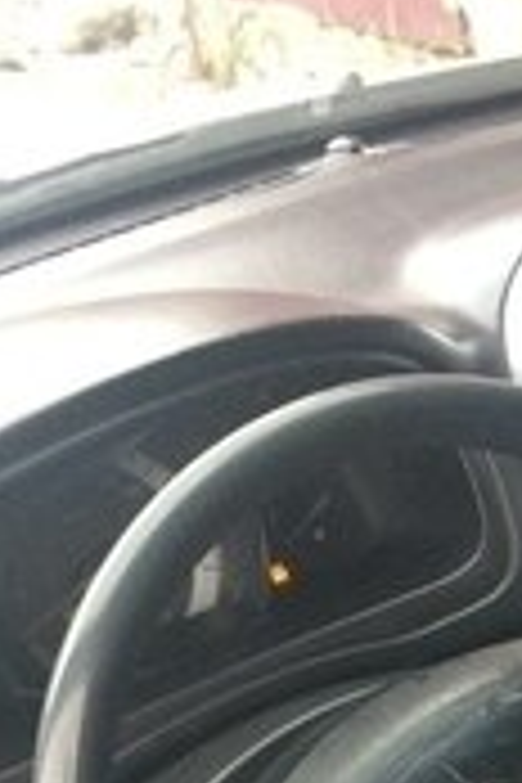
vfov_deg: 21.5
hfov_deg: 14.9
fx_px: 1870
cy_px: 1008
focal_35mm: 86
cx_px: 756
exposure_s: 1/33
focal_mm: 4.15
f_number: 2.2
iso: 200
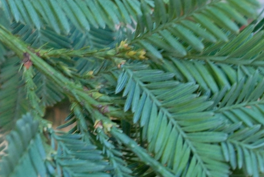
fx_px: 778
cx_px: 76
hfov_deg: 19.2
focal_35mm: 106
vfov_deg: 12.9
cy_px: 78
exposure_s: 1/80
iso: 400
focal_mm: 28
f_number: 4.5
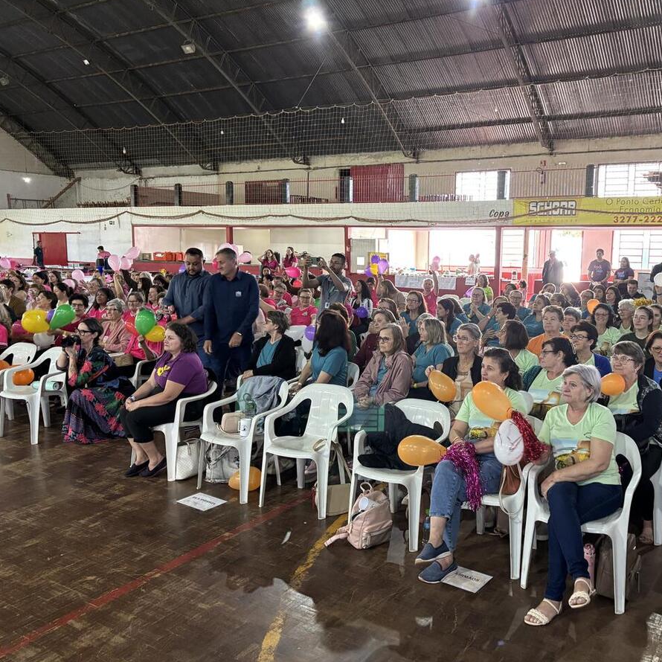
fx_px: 671
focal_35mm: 31
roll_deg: -1.1
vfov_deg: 52.5
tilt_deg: -8.4
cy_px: 331
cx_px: 411
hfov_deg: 52.0
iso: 320
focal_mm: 5.96
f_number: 1.6
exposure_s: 1/60
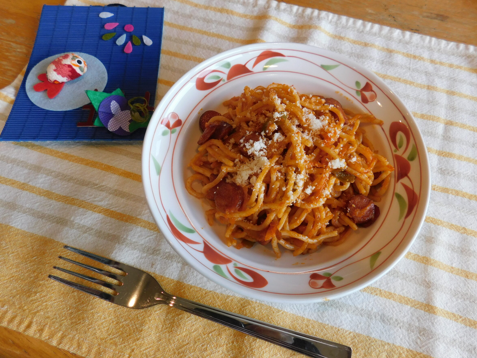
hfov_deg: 69.3
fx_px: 344
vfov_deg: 54.9
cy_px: 183
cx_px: 253
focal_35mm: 25
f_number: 3
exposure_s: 1/80
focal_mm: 4
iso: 125
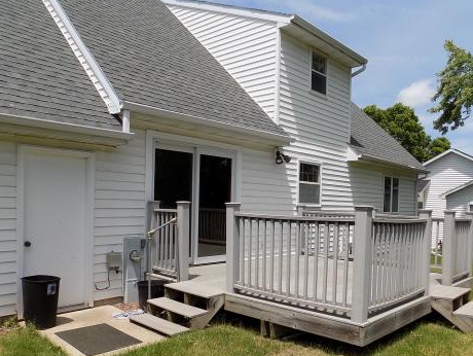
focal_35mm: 29
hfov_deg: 61.5
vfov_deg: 48.0
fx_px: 397
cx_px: 262
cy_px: 213
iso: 80
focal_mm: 4
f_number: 3.1
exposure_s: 1/1250
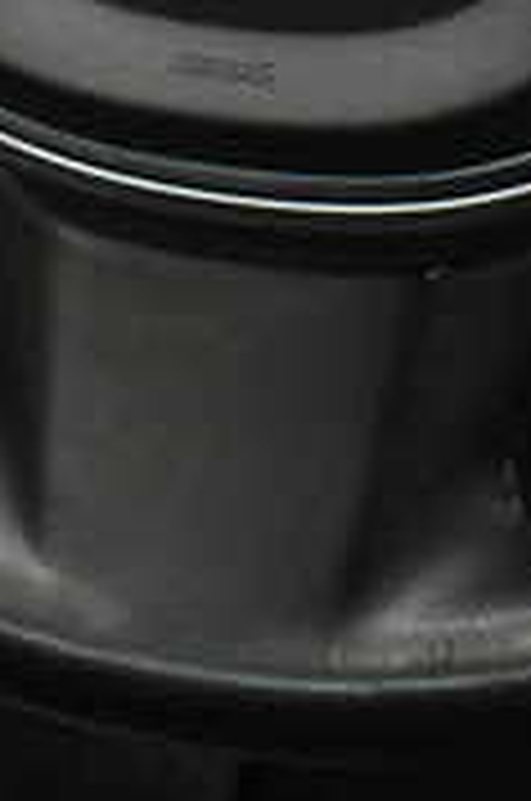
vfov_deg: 14.1
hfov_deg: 10.0
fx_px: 3043
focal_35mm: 137
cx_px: 392
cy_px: -382
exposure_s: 1/30
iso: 2500
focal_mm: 18
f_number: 3.5
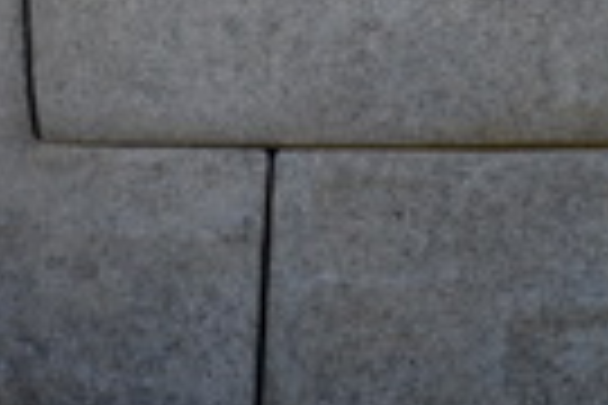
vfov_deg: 10.4
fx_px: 2195
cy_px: -32
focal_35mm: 130
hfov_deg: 15.4
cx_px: 649
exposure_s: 1/250
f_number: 8
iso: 200
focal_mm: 35
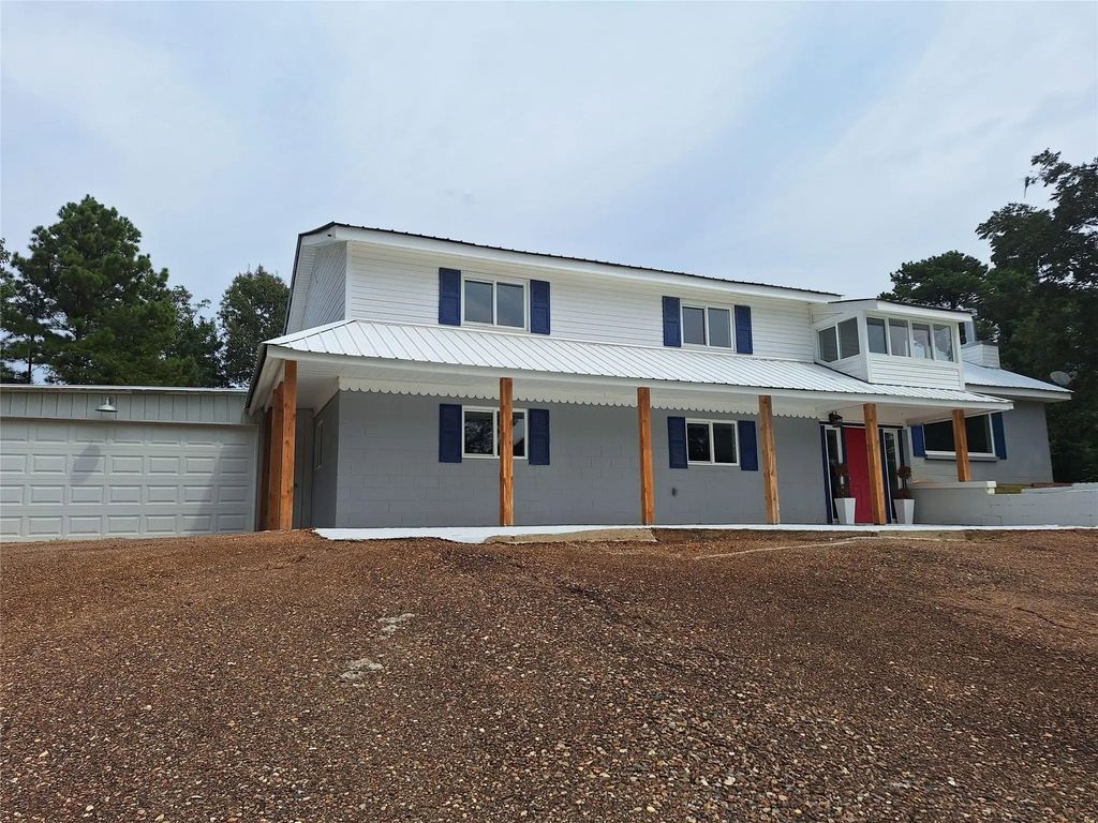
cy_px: 412
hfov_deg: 73.9
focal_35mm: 23
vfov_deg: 58.9
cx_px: 549
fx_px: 730
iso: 40
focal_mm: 5.54
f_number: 1.8
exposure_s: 1/4032
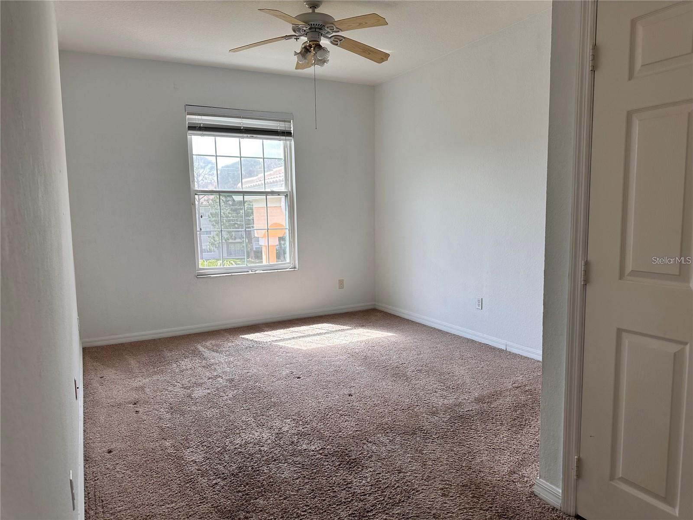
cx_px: 346
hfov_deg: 71.6
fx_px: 480
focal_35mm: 24
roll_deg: +0.8
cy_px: 260
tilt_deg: -6.0
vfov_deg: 56.8
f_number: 1.78
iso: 80
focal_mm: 6.86
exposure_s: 1/303
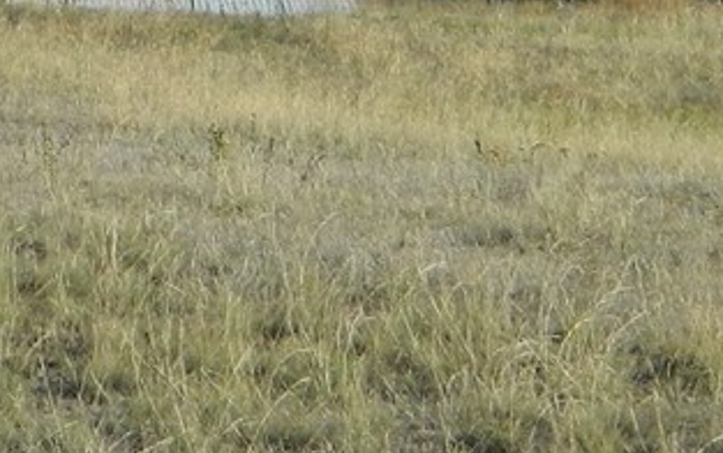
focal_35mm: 222
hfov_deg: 9.0
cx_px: -631
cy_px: -707
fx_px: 4377
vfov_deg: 5.7
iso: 80
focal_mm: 7.3
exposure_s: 1/800
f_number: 3.5
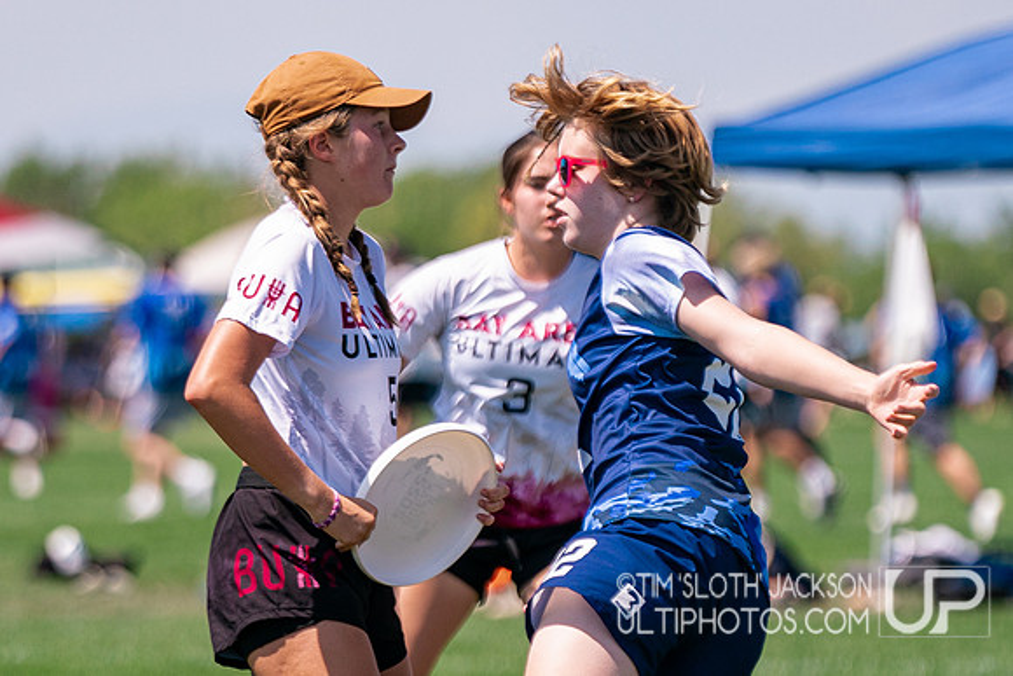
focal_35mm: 420
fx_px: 11810
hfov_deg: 4.9
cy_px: 457
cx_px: 420
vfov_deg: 3.3
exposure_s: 1/5000
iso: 320
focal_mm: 200
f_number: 3.2
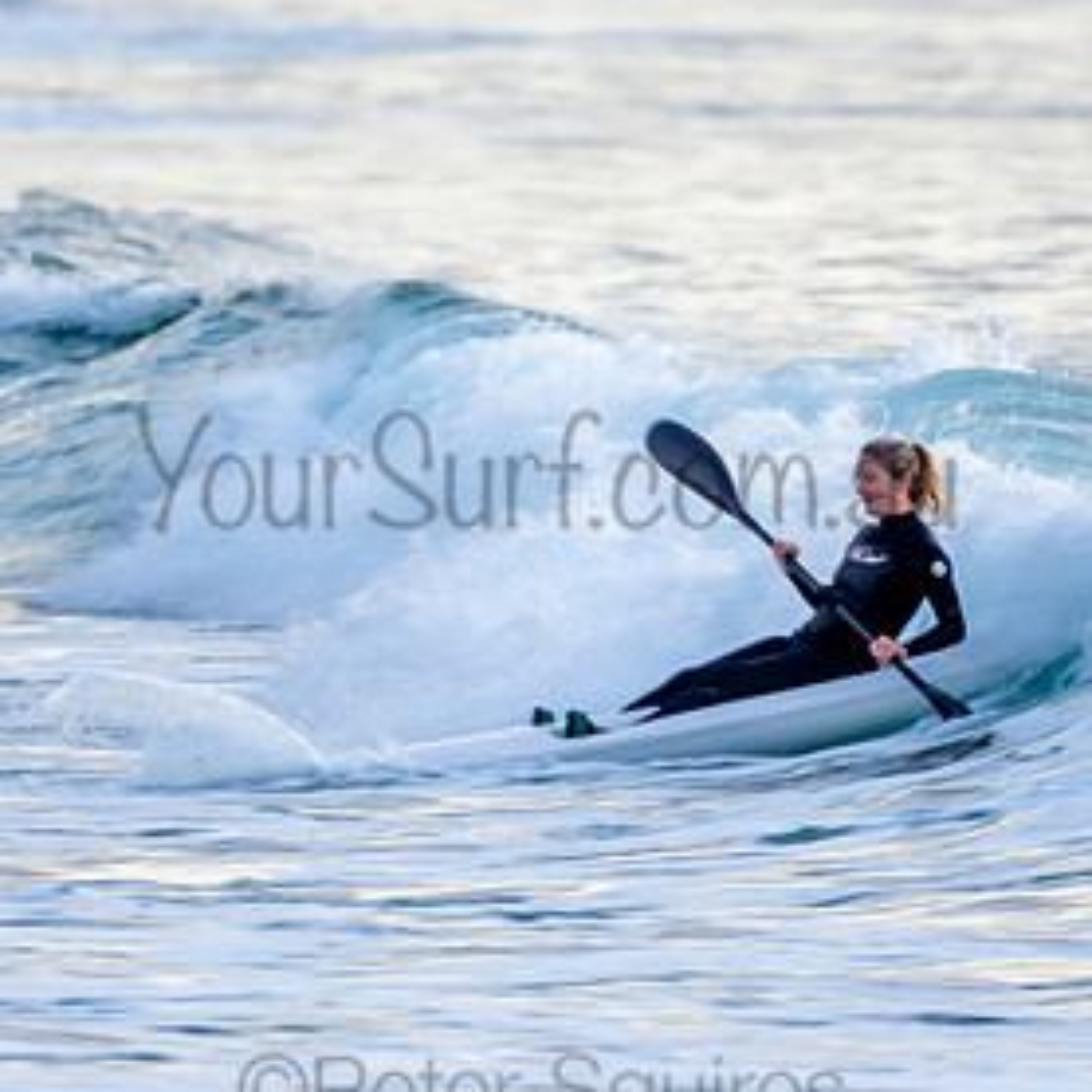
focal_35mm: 1332
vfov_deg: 1.3
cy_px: 438
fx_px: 47540
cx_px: 542
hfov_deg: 1.3
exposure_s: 1/50
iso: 140
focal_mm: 500
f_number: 5.6
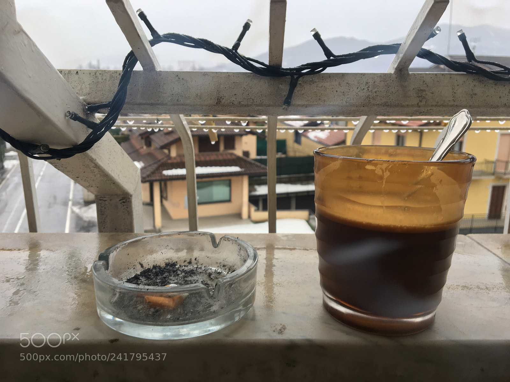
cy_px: 191
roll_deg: -0.3
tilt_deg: -13.1
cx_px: 255
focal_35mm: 29
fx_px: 427
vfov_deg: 48.2
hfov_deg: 61.7
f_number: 2.2
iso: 25
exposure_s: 1/33
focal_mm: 4.15
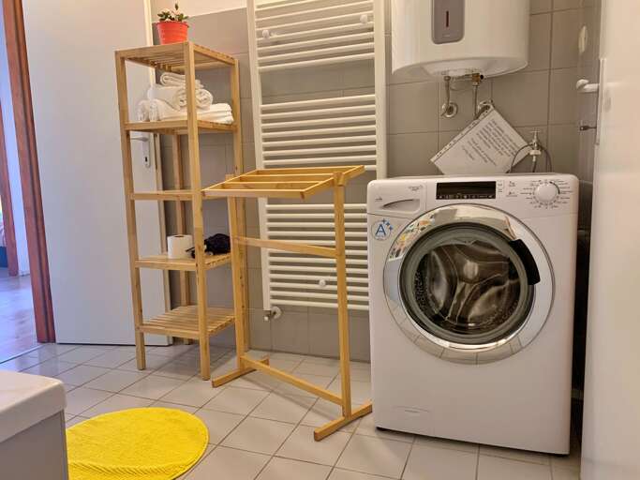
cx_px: 320
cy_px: 240
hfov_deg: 67.3
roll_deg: +1.1
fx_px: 481
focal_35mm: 26
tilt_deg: -7.1
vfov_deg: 53.0
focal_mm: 4.25
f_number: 1.8
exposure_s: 1/53
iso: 400
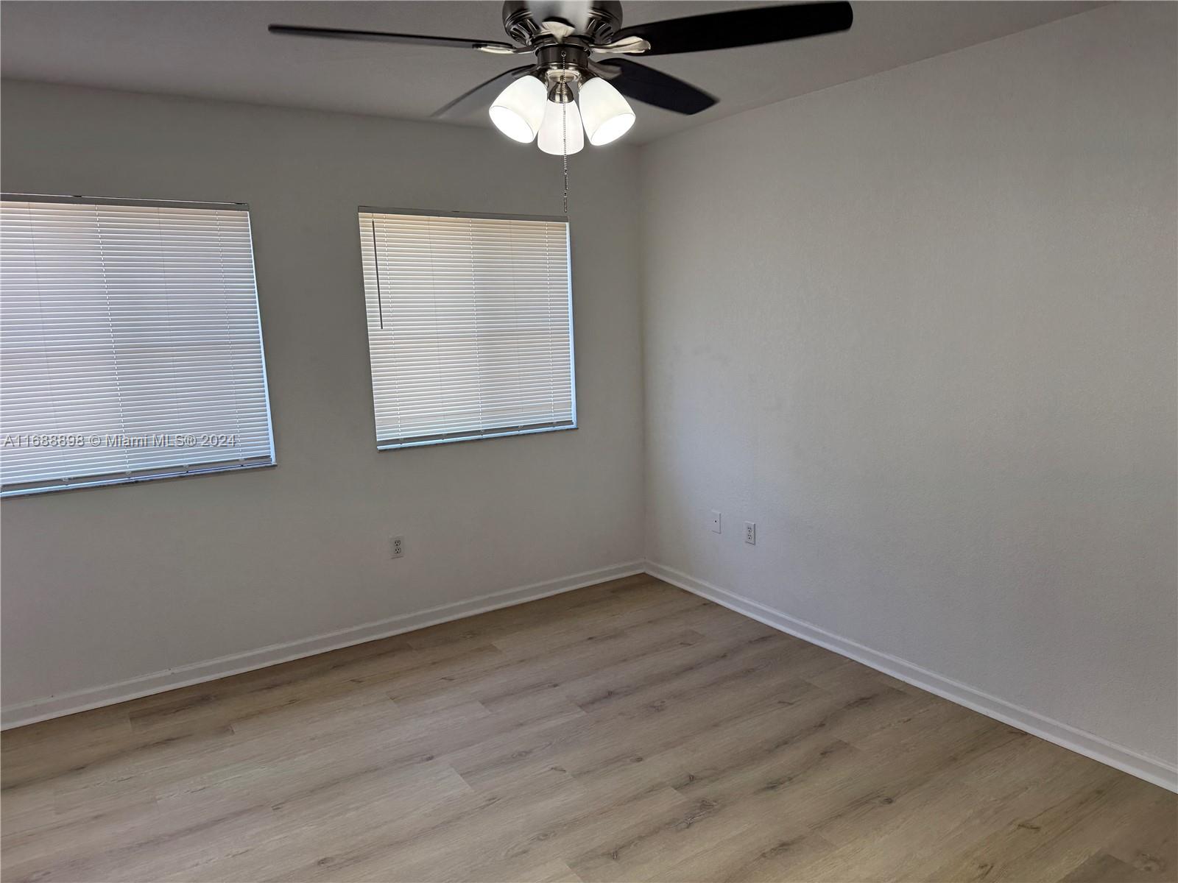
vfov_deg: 56.8
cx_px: 589
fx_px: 817
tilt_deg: -9.5
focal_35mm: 24
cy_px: 442
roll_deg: +1.0
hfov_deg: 71.6
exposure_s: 1/120
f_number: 1.78
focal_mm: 6.76
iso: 80
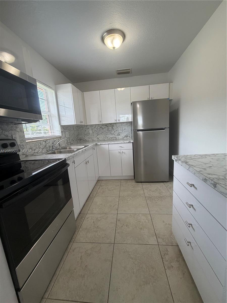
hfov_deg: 85.7
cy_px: 152
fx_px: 122
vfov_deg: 102.1
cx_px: 114
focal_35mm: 14
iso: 200
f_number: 2.2
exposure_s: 1/120
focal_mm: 2.22
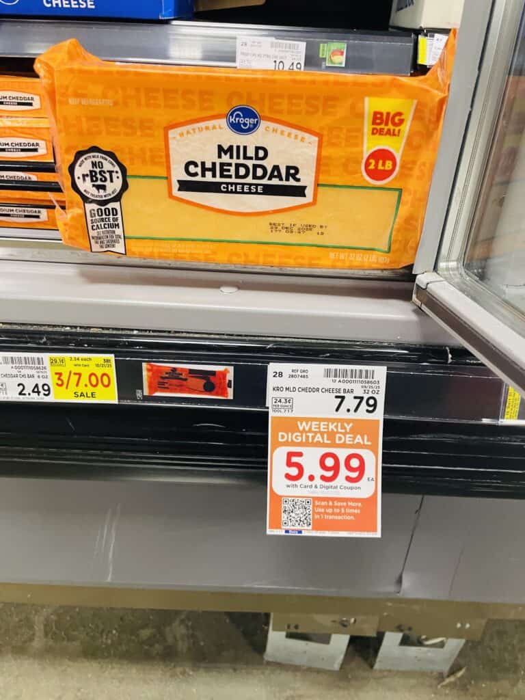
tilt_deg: -32.1
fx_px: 526
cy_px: 350
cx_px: 262
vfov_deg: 67.3
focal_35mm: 26
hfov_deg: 53.1
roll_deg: -1.8
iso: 125
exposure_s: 1/44
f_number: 1.6
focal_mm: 4.2
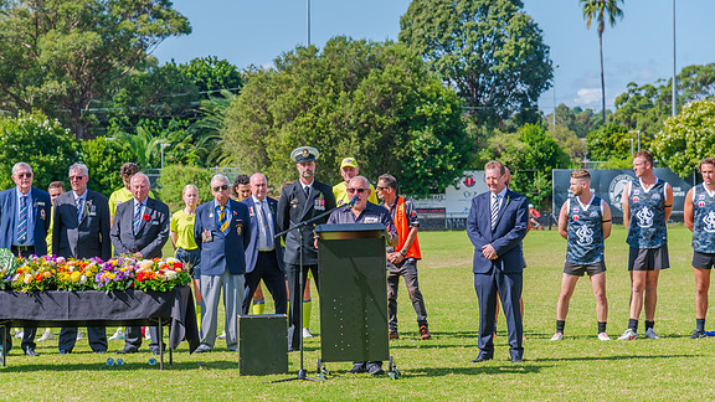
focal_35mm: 127
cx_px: 356
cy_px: 192
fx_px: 2408
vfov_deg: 9.5
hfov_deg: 16.9
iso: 400
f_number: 7.1
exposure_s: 1/1000
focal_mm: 120
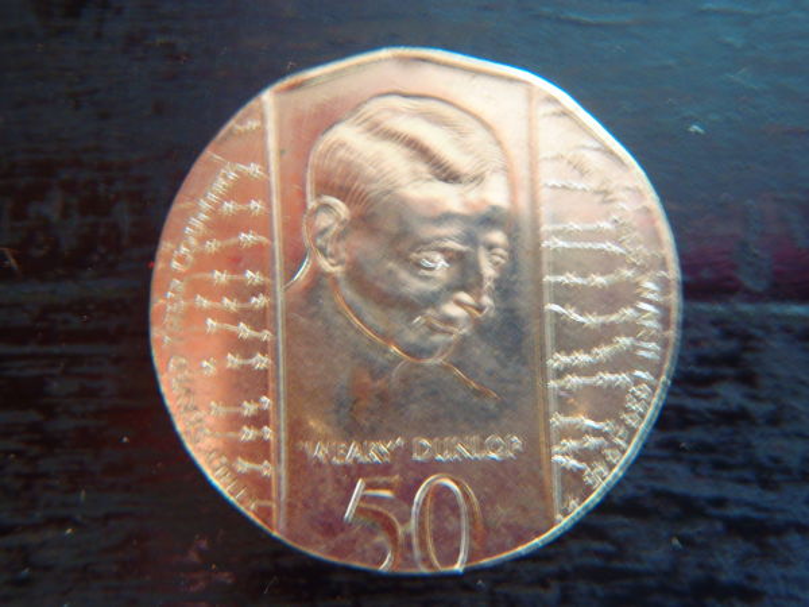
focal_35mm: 36
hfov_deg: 51.4
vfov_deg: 39.7
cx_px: 404
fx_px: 841
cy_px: 304
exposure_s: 1/5
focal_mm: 6.53
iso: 200
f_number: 4.1
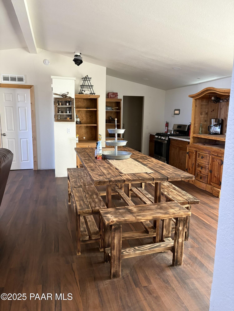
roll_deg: -1.1
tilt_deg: -9.0
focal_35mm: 26
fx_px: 234
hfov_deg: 53.1
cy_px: 156
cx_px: 117
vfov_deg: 67.3
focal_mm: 5.96
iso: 320
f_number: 1.6
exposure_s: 1/60
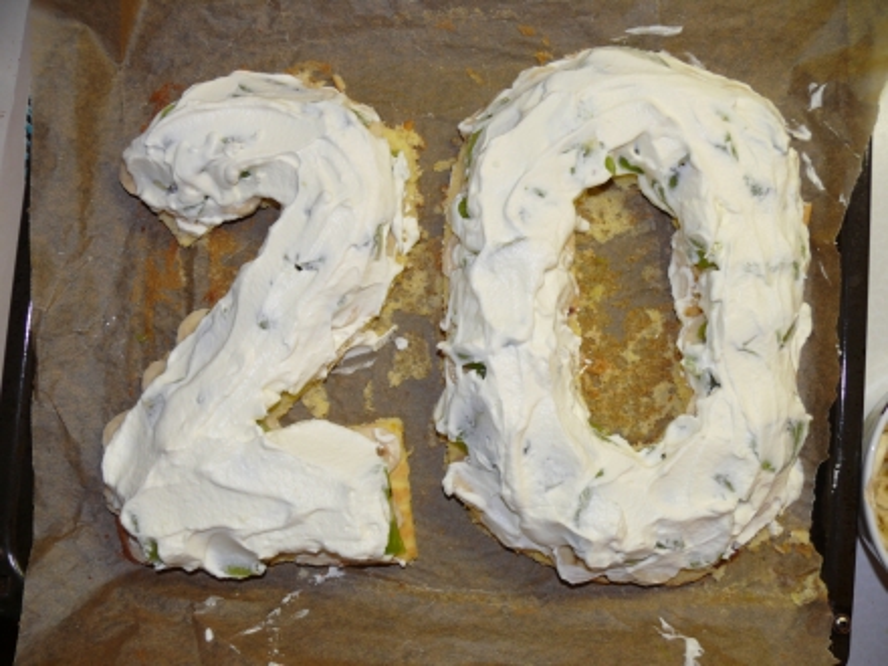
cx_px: 444
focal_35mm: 35
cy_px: 333
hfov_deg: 52.6
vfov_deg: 40.7
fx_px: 898
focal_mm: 7.4
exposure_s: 1/30
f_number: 2.8
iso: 100
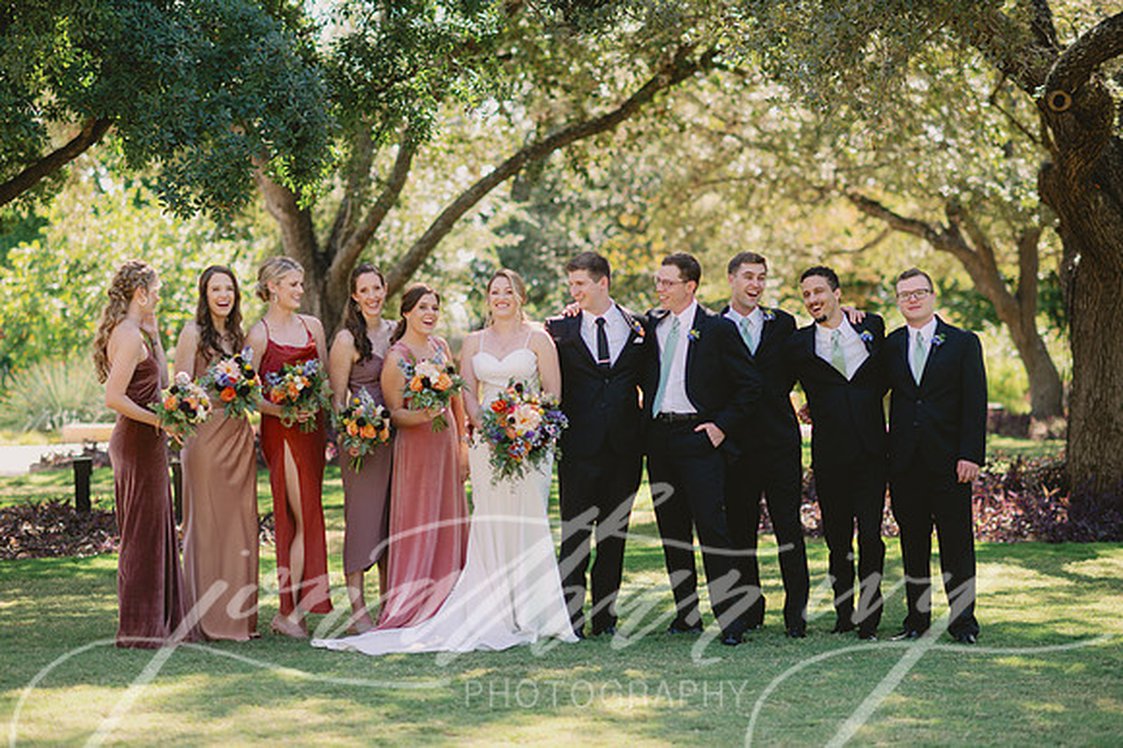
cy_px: 374
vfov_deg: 15.4
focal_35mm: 88
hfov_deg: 23.0
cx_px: 539
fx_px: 2758
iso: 64
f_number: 2.2
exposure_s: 1/1000
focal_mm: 85
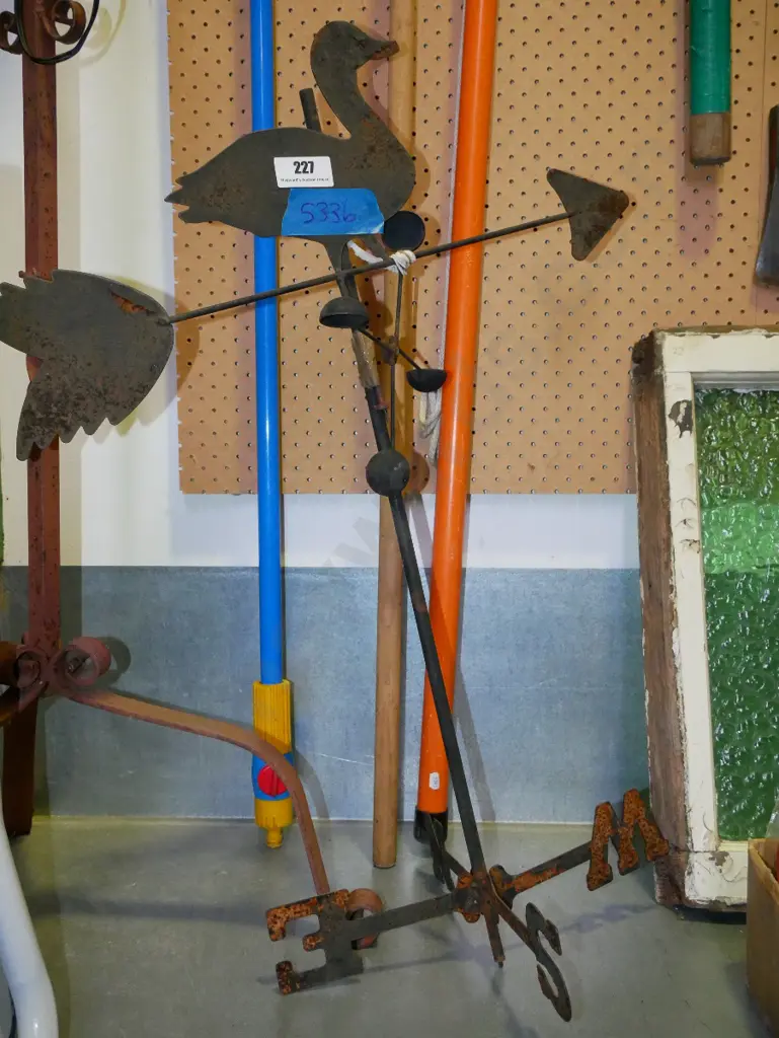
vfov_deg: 53.9
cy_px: 519
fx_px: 1019
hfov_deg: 41.8
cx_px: 390
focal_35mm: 34
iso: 3200
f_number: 5.6
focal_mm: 17
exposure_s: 1/160
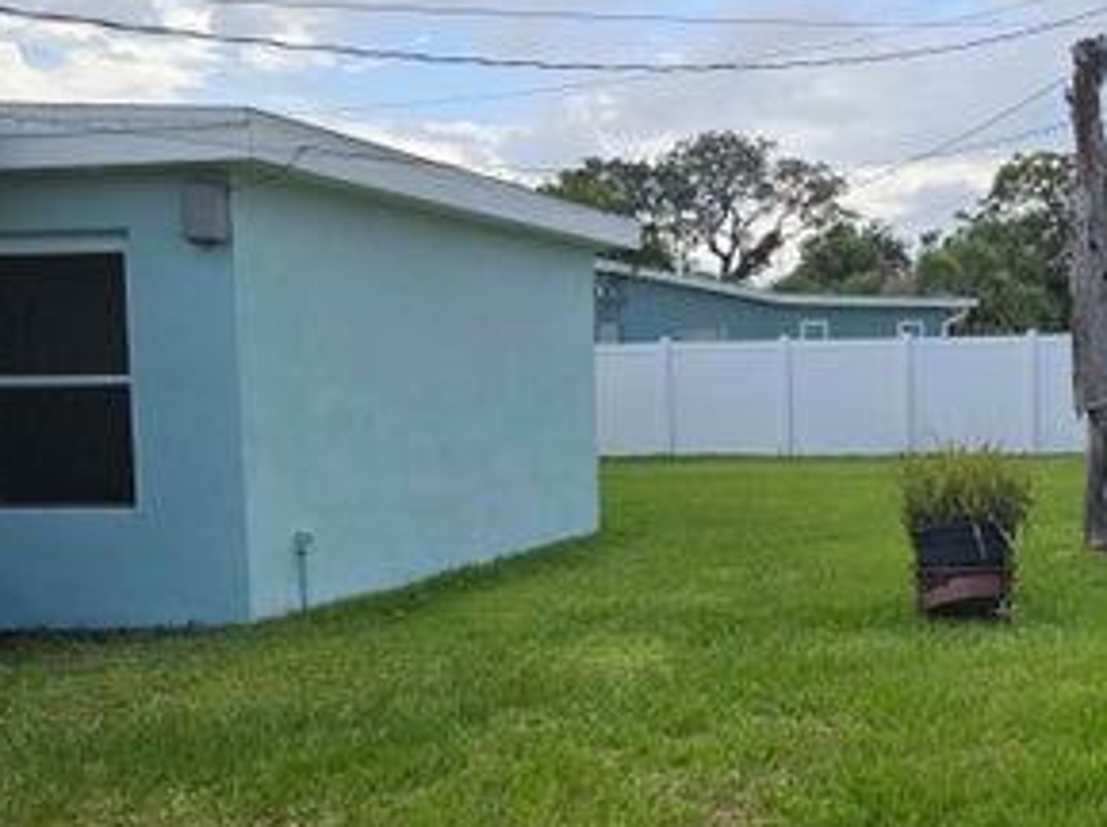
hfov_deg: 36.2
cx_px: 900
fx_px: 1629
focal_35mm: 51
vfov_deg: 28.4
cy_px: 498
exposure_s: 1/1387
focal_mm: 5.4
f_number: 1.8
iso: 25
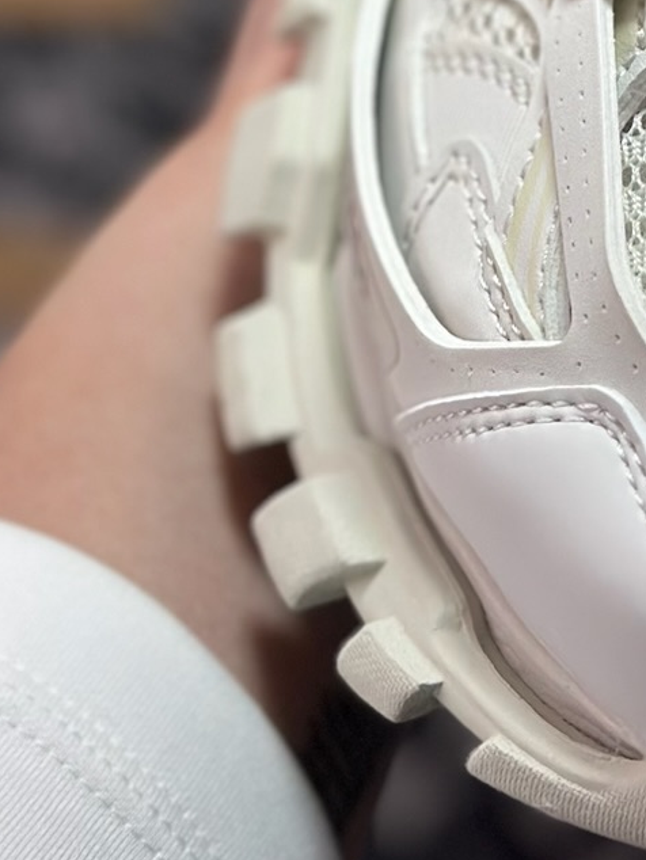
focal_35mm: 155
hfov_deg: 9.4
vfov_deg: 12.3
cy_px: -294
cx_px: 828
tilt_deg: -58.3
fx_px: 3854
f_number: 1.78
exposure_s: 1/1848
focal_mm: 6.86
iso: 80
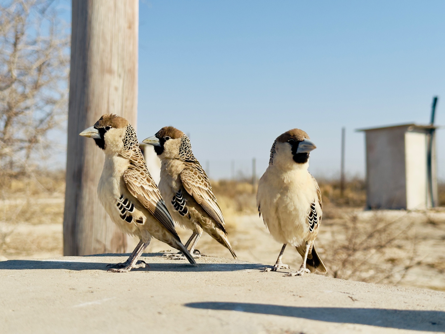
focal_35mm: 48
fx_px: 617
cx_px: 222
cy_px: 167
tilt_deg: +0.5
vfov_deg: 30.3
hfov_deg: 39.7
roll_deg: -1.7
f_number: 1.78
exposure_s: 1/6410
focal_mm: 6.76
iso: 64
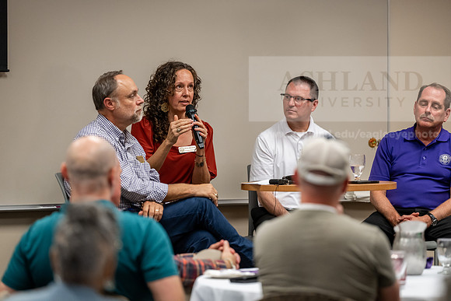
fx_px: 2193
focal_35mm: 175
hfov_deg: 11.7
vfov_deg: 7.9
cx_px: 226
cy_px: 150
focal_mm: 175
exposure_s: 1/200
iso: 2000
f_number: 3.2
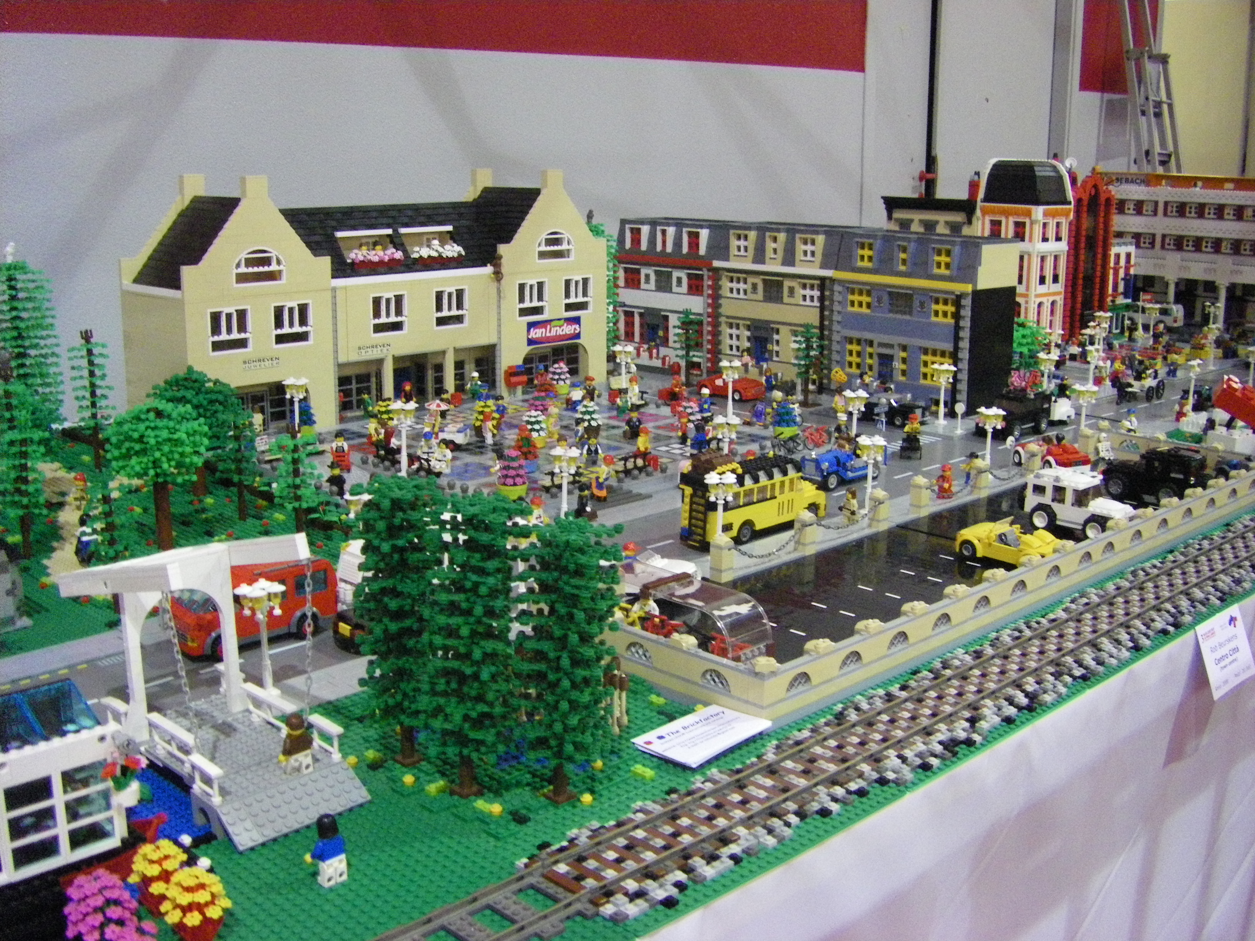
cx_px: 628
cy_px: 470
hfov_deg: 49.0
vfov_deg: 37.7
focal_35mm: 38
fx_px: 1378
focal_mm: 6.3
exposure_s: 1/15
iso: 800
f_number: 3.5
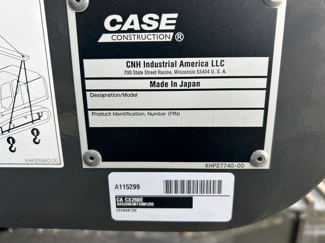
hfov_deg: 67.3
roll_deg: -1.0
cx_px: 162
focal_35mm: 26
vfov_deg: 53.1
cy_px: 122
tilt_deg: -16.3
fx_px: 244
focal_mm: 5.7
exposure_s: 1/216
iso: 40
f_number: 1.5
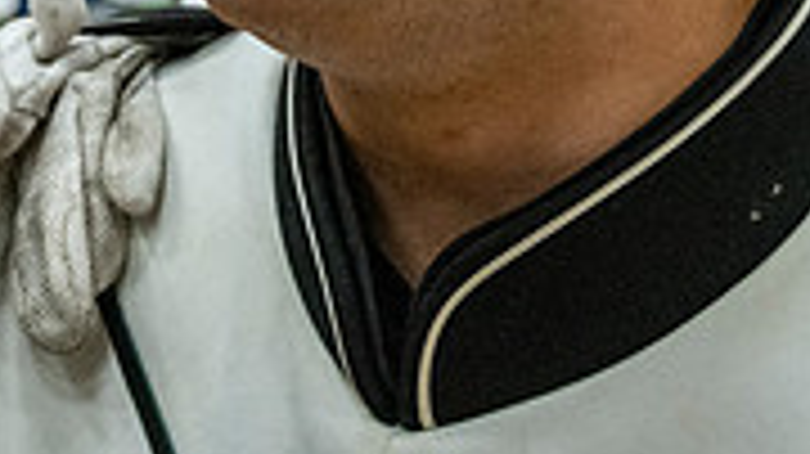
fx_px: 1739
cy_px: -366
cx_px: 580
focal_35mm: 81
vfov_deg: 13.4
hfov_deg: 26.0
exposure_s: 1/800
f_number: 4
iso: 8000
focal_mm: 24
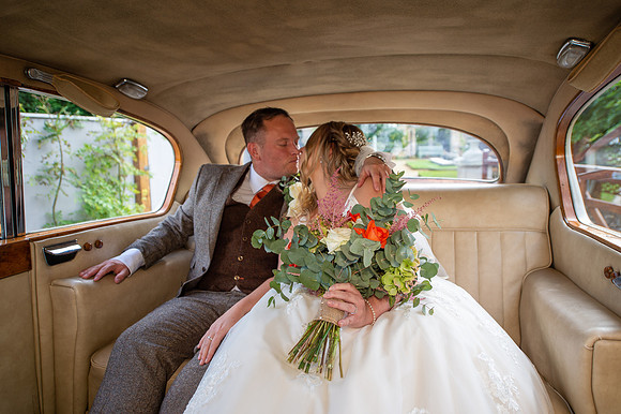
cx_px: 310
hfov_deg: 73.8
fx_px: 414
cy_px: 207
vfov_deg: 53.1
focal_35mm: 24
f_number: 3.2
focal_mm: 24
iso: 100
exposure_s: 1/200
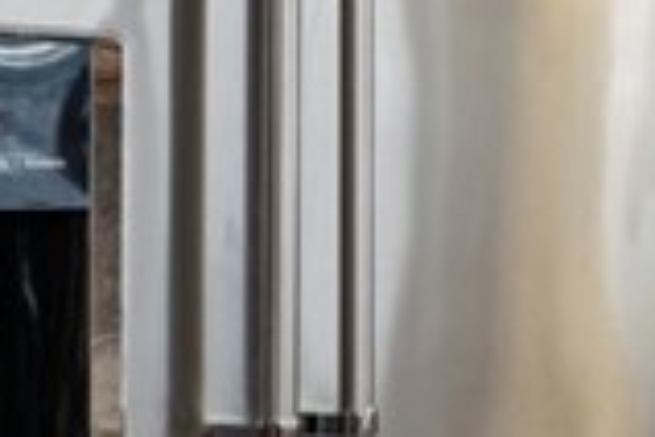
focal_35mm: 107
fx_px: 1944
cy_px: 169
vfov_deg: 12.8
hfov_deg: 13.2
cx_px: 1652
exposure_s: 1
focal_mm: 16.6
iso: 100
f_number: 13
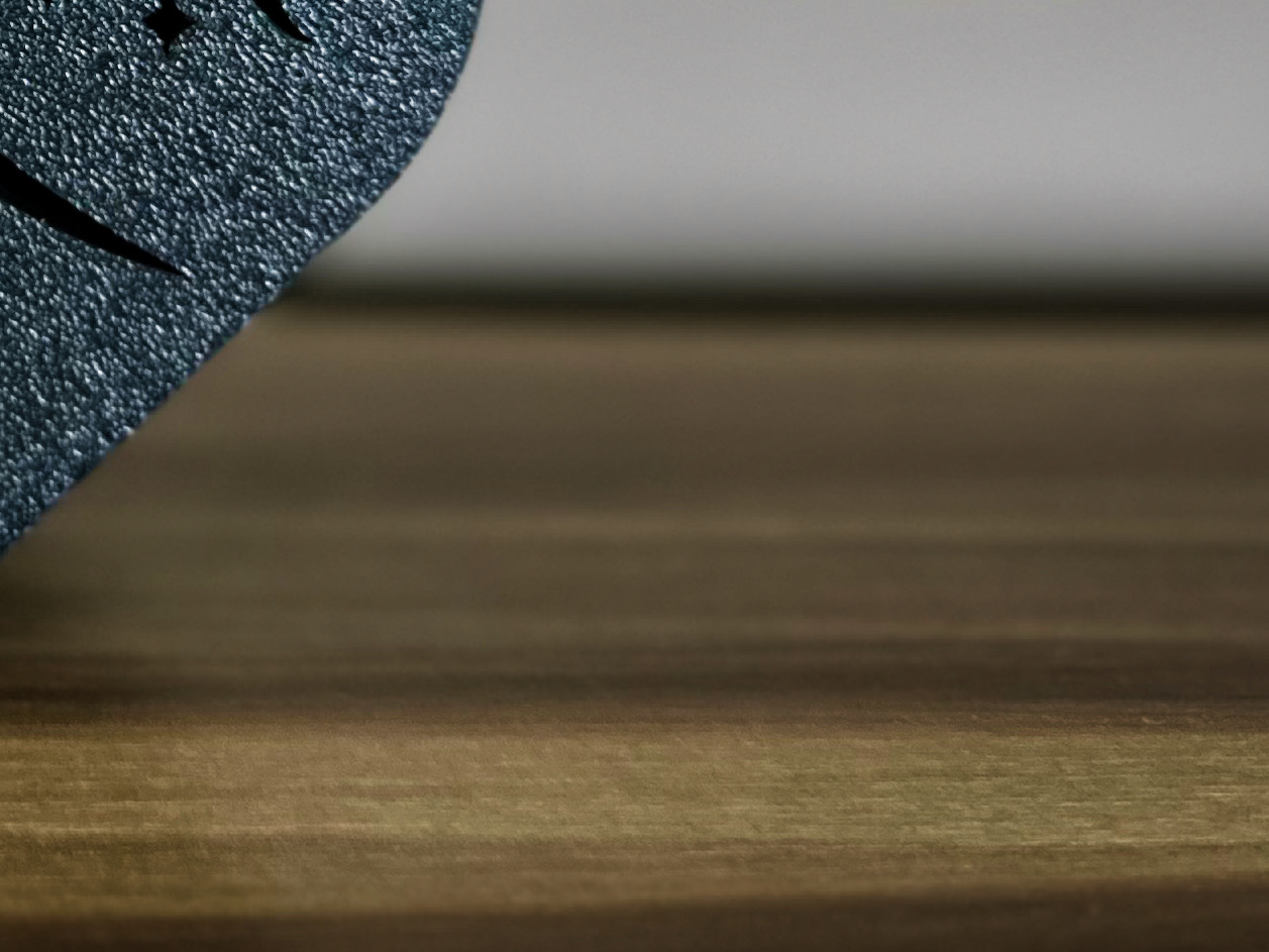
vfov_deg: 17.7
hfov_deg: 22.4
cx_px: -435
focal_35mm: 77
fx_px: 2823
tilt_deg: -7.8
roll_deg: -0.8
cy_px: -342
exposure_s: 1/102
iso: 160
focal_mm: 6.86
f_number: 1.78
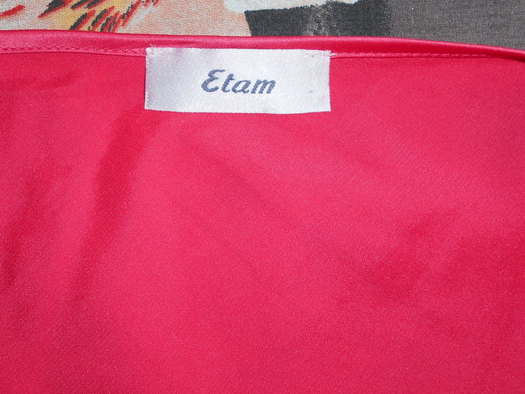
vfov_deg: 35.6
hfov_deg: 46.5
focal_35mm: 40
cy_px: 130
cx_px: 213
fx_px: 607
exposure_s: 1/25
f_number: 3.2
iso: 80
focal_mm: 4.6
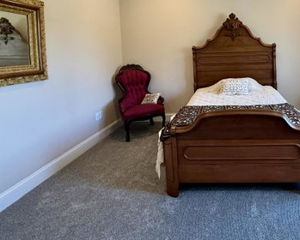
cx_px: 225
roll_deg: +1.6
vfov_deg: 54.6
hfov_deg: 64.0
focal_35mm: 25
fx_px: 222
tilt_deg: -3.3
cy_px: 64
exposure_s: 1/120
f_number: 2.2
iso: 320
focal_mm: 2.22
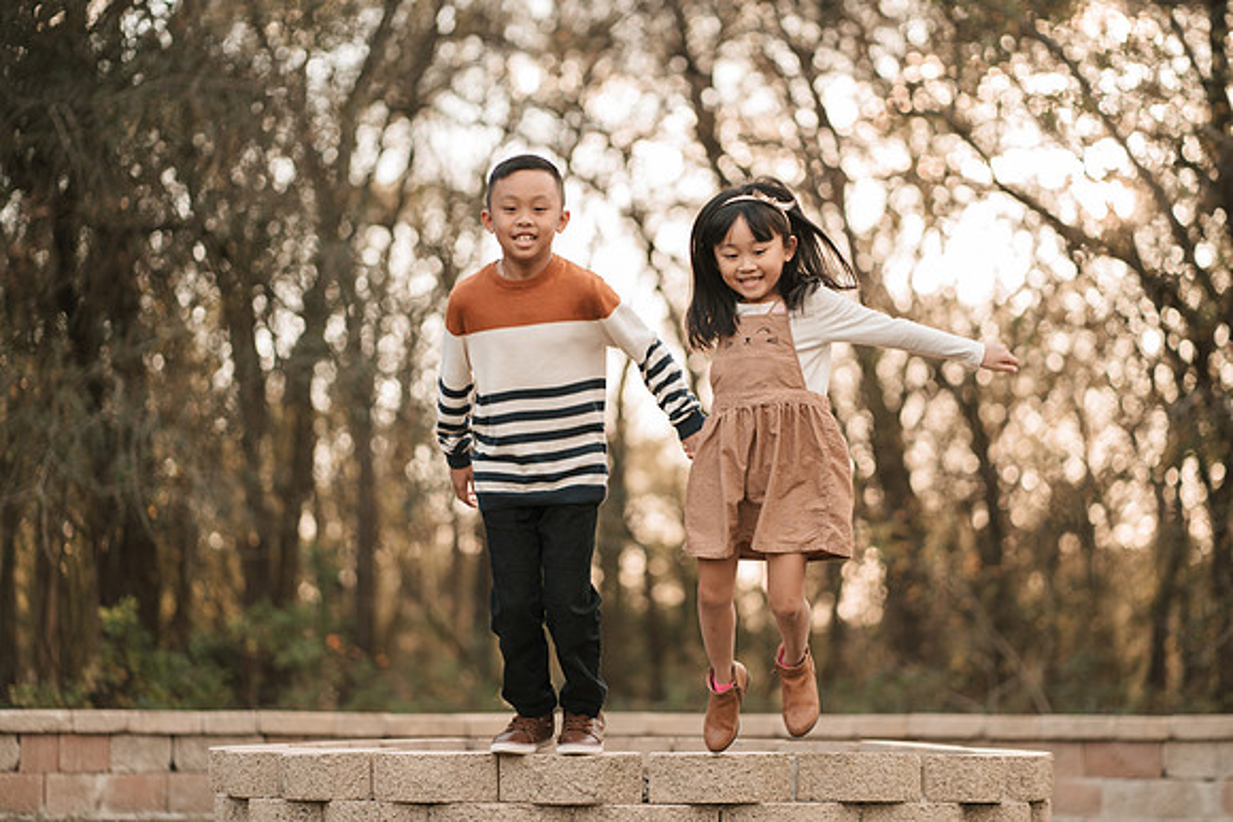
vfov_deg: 15.6
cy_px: 411
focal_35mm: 88
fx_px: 3007
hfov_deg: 23.2
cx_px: 616
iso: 160
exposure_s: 1/500
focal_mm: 85
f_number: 2
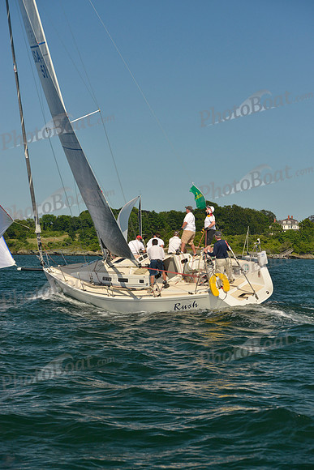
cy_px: 235
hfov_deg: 19.5
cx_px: 157
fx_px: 915
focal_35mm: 70
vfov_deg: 28.8
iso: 400
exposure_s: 1/1250
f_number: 6.3
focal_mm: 70
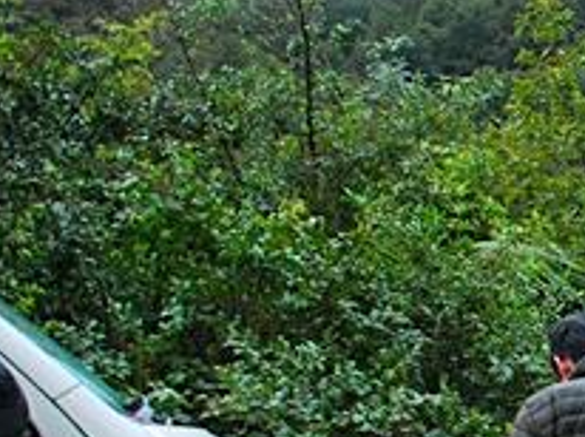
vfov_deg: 13.8
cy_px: 647
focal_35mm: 101
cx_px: 1059
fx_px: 1705
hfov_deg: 16.3
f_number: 3.5
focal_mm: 18
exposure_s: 1/30
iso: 450
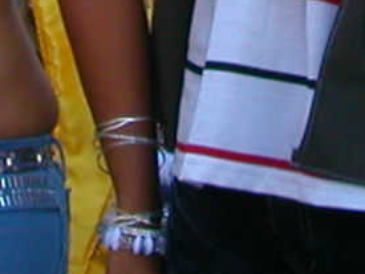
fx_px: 2270
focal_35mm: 215
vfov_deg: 6.6
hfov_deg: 9.2
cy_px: -343
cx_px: 178
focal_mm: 5.6
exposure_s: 1/228
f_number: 2.7
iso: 100
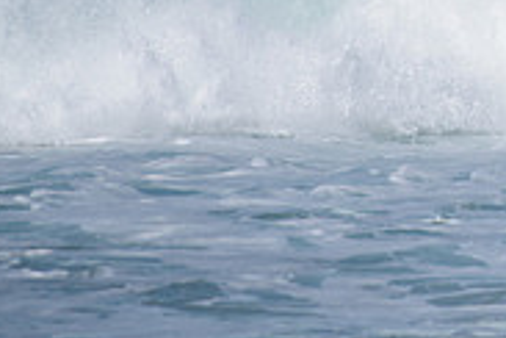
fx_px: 22262
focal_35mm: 1584
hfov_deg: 1.3
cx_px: 722
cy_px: -112
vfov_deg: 0.9
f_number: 5.6
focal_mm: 500
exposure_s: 1/2000
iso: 160
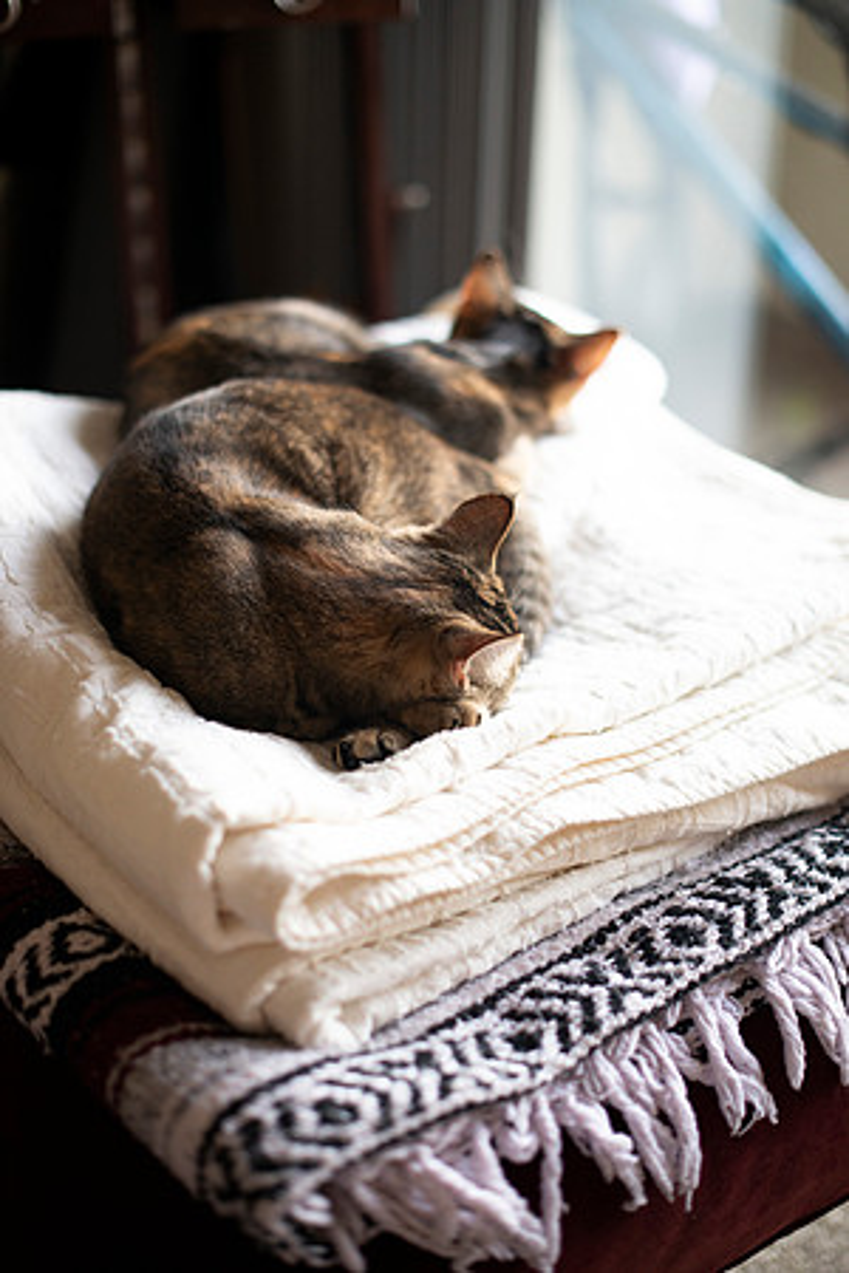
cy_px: 636
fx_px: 1769
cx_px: 424
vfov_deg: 39.6
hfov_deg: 27.0
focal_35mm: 50
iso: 1000
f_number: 2
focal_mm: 50
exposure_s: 1/200
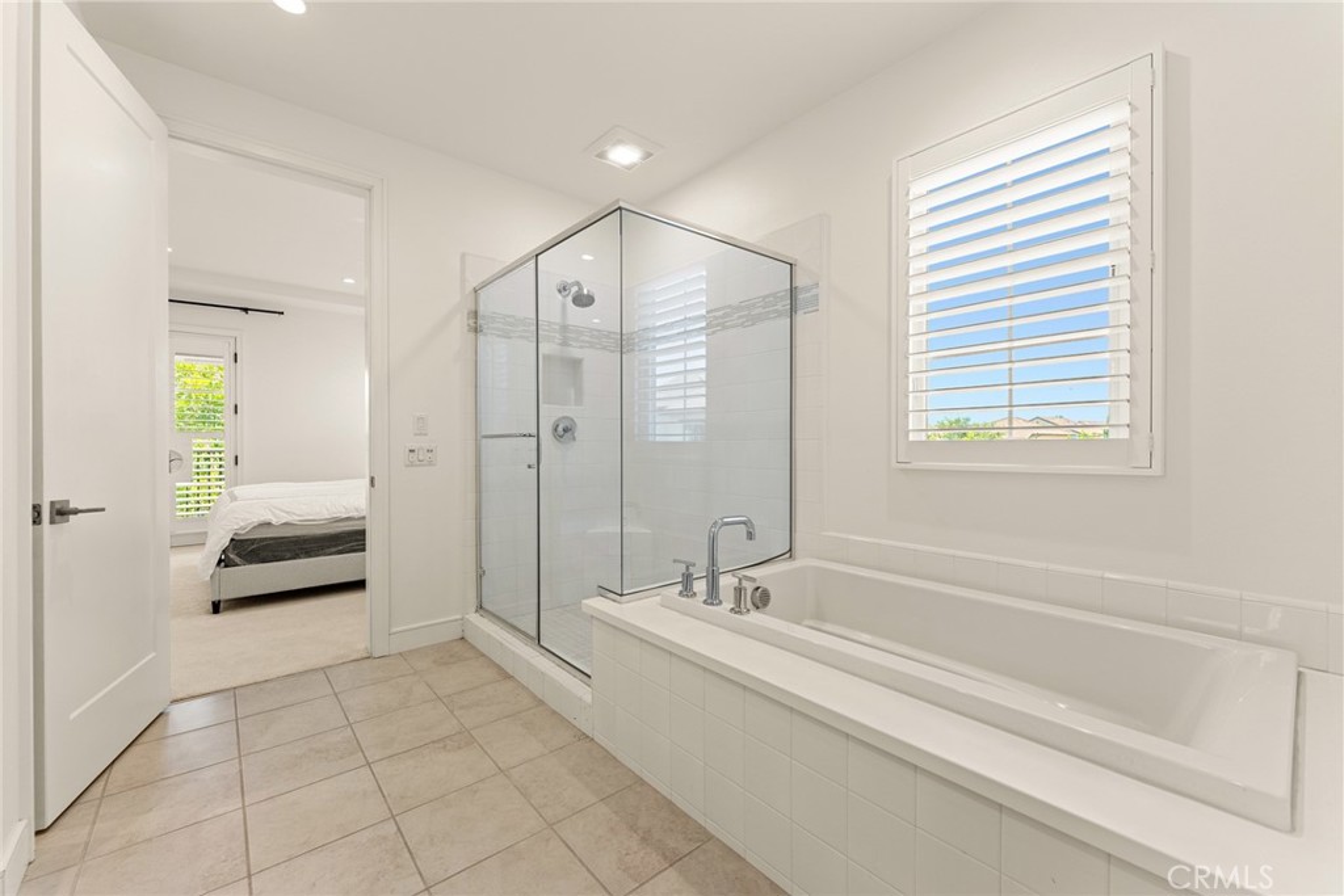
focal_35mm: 14
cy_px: 448
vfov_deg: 81.2
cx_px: 672
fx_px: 523
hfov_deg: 104.2
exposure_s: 1/15
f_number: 6.3
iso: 320
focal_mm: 14
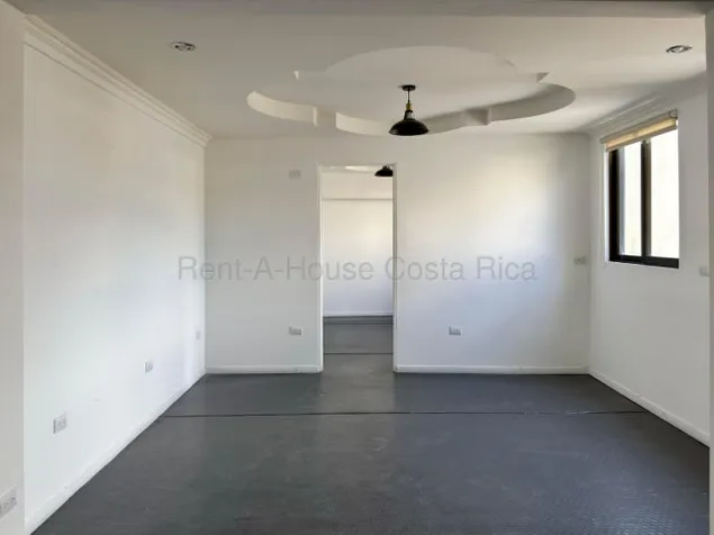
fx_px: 495
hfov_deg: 71.6
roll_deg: +0.2
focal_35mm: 24
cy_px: 268
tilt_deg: -3.3
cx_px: 357
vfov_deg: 56.8
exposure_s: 1/131
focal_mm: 6.76
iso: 50
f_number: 1.78
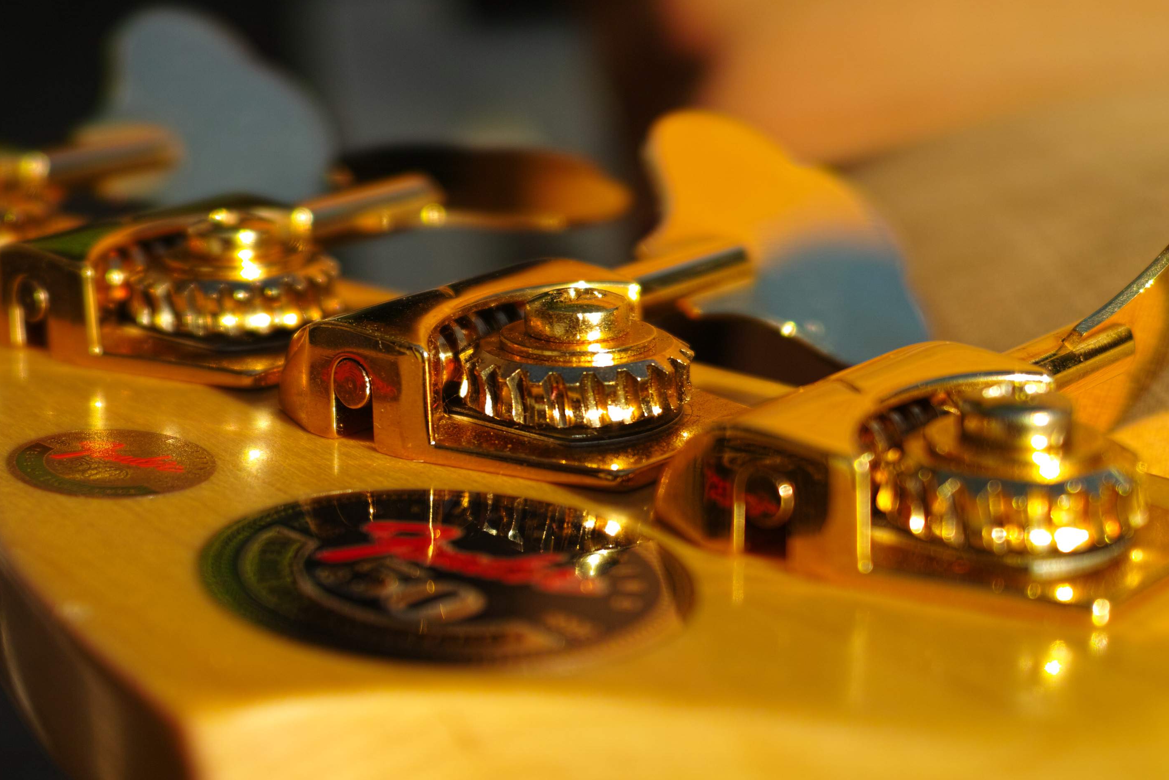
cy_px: 323
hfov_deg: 27.0
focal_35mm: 75
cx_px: 526
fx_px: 2435
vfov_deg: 18.2
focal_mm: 30
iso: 100
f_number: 2.8
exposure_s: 1/1250
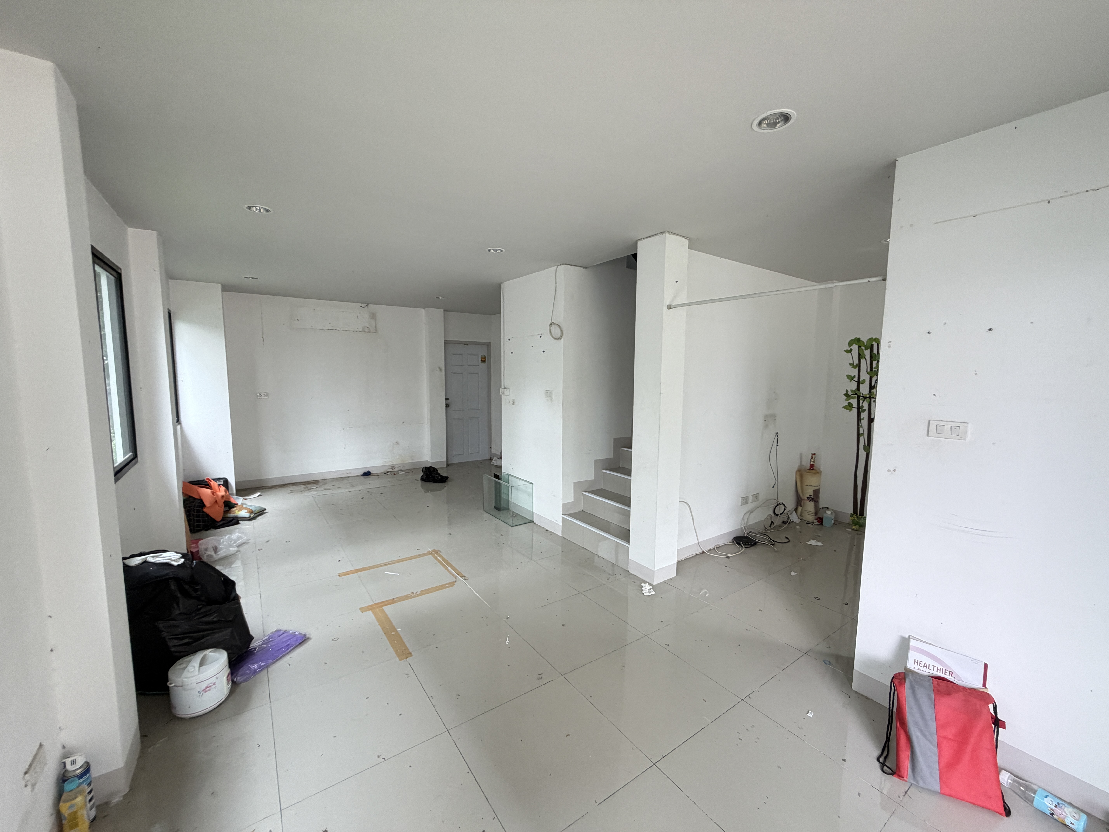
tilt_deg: -4.7
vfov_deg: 85.7
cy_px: 416
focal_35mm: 14
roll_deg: -0.4
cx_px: 554
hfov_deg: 102.1
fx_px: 449
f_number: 2.2
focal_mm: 2.22
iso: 200
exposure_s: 1/121
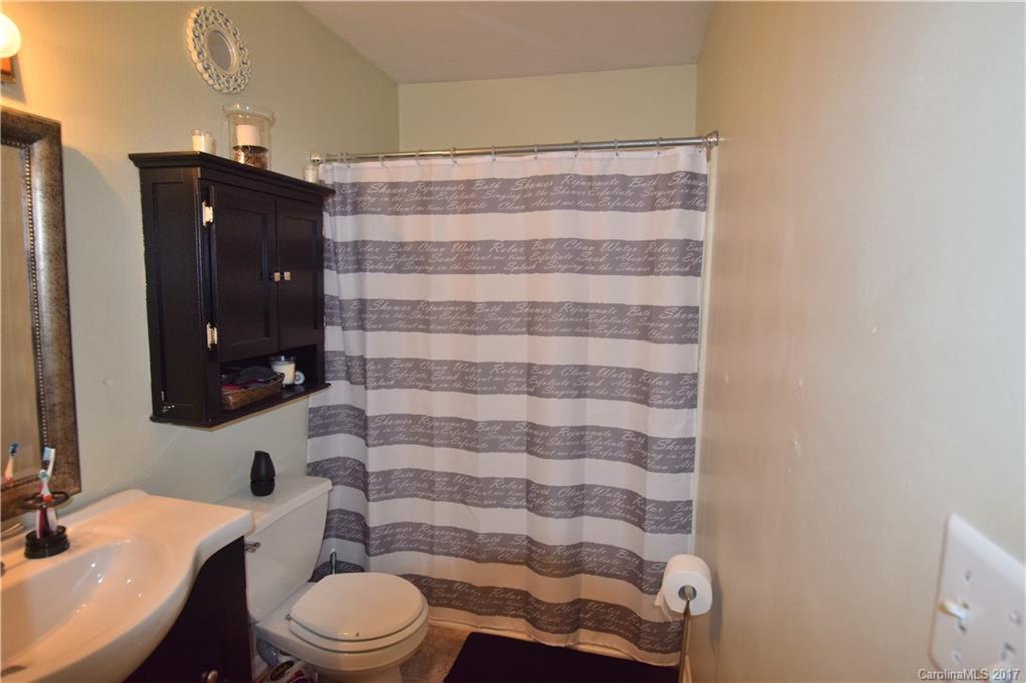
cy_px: 342
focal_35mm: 18
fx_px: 513
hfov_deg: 90.0
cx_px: 513
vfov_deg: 67.3
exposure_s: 1/100
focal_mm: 12
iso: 800
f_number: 5
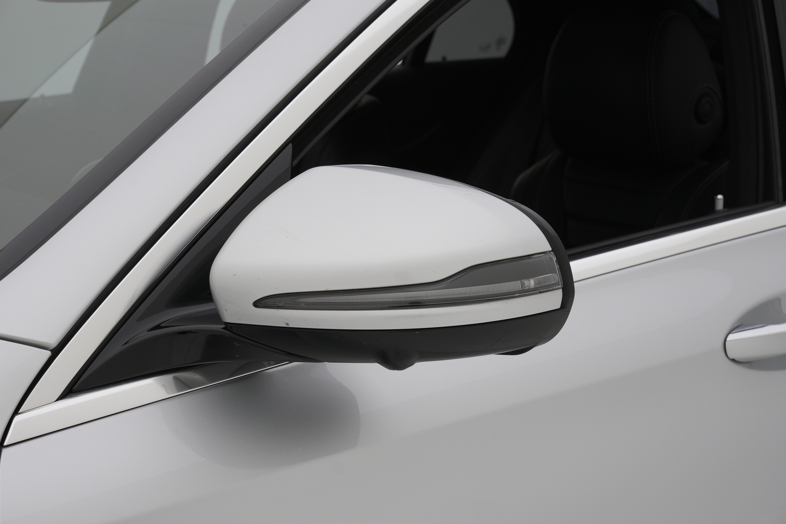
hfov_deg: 27.0
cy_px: 262
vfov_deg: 18.2
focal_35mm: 75
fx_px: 1637
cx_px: 393
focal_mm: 50
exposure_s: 1/80
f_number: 8
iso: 250
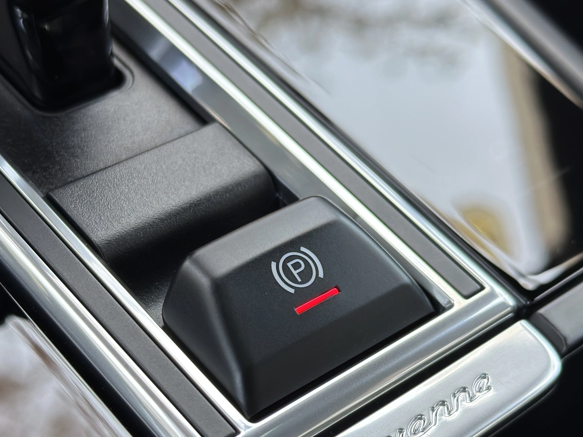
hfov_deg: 27.0
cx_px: 277
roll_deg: -2.6
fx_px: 1213
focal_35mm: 72
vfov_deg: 20.4
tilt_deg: -39.2
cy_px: 288
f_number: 1.78
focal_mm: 6.86
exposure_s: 1/309
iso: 100
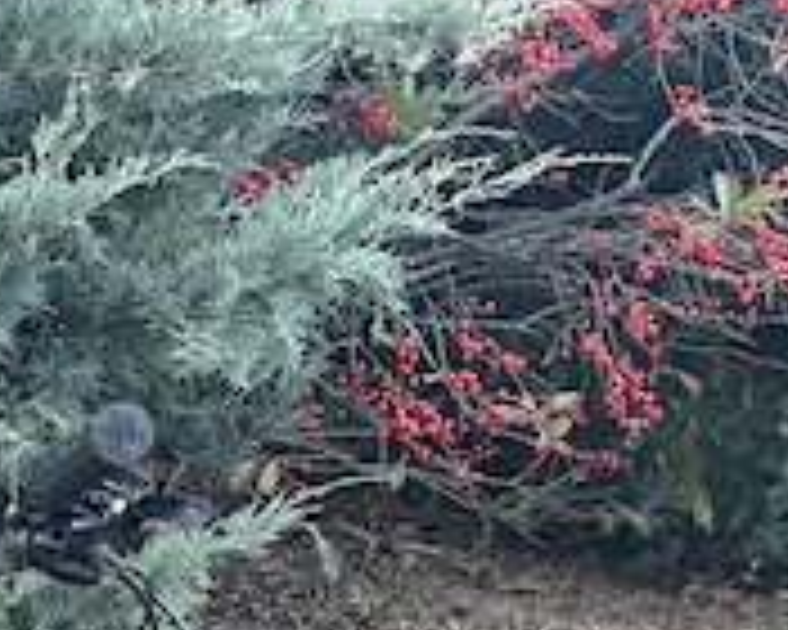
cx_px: -648
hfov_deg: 14.5
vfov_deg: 11.8
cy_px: 1292
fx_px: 2705
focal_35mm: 116
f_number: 1.6
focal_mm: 5.96
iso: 250
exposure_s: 1/60
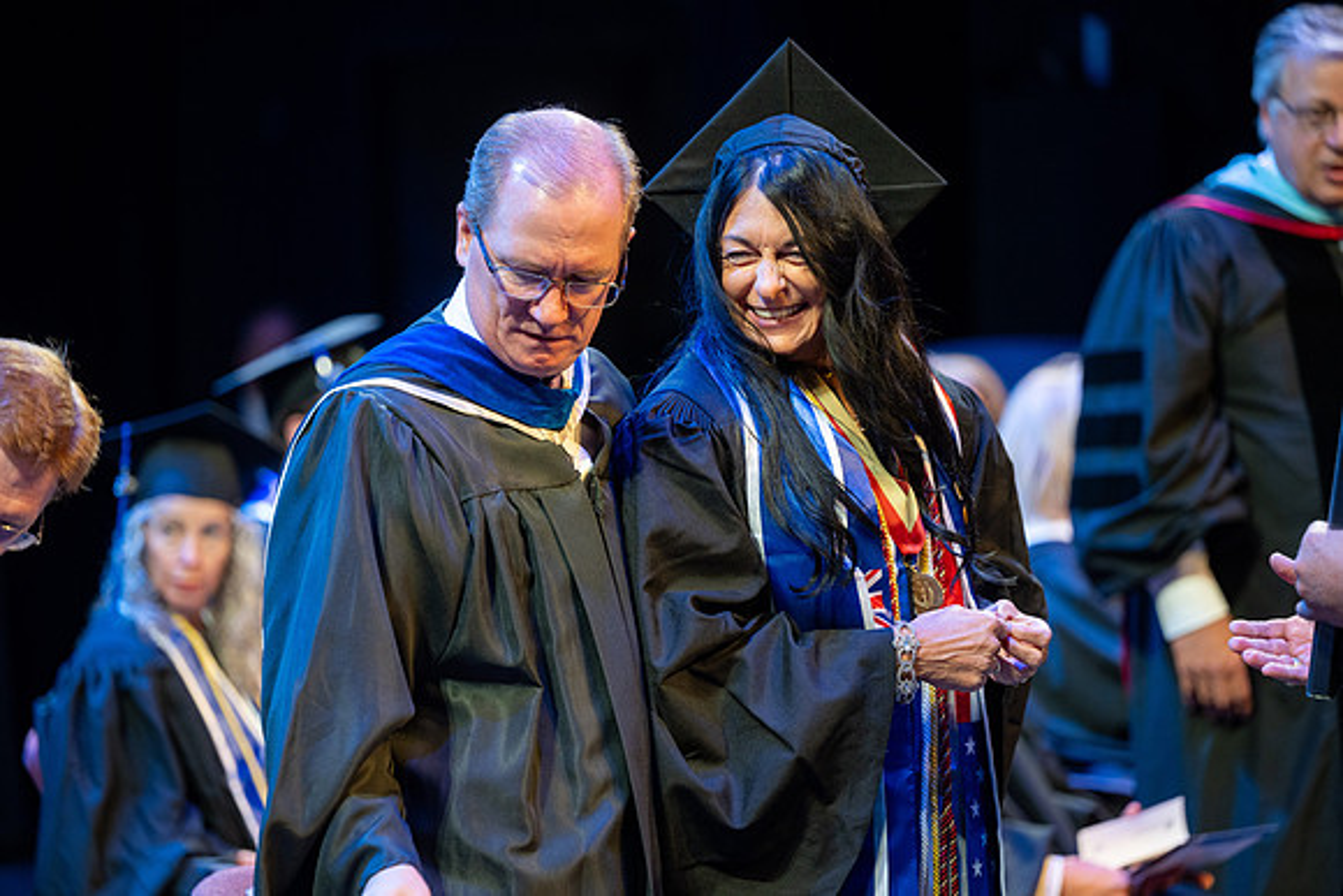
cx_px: 672
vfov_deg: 9.2
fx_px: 5597
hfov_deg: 13.7
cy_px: 448
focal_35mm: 150
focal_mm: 150
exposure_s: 1/160
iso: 1000
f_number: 2.8
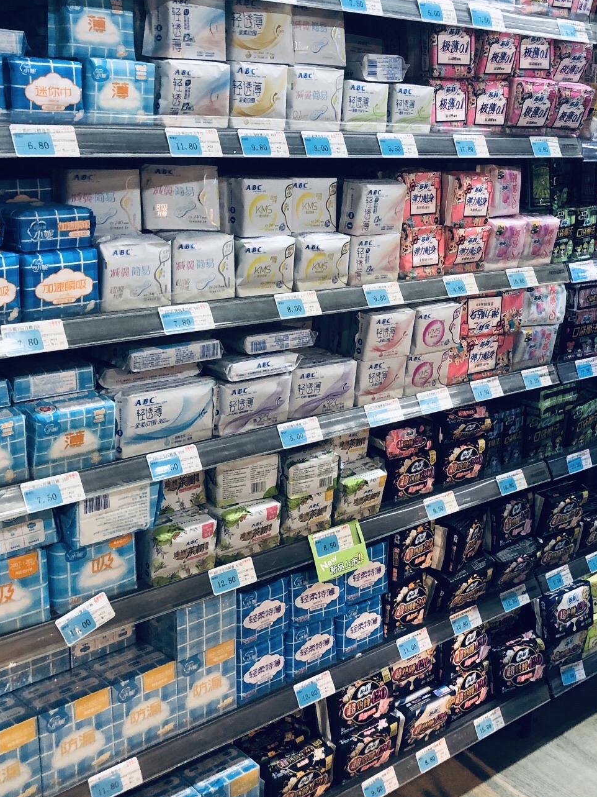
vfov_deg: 42.9
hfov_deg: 32.3
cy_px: 378
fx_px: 1012
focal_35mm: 44
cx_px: 438
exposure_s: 1/17
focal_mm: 4
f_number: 1.8
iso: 50
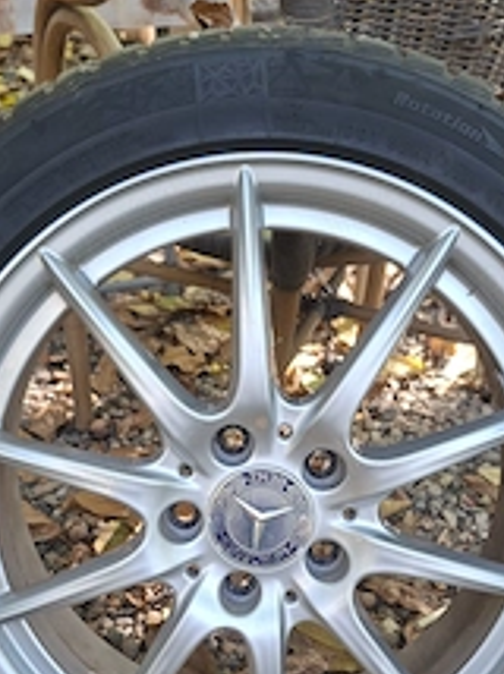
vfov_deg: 42.4
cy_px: 513
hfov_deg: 33.5
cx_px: 243
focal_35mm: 43
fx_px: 836
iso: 80
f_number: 1.8
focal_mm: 5.54
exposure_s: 1/100
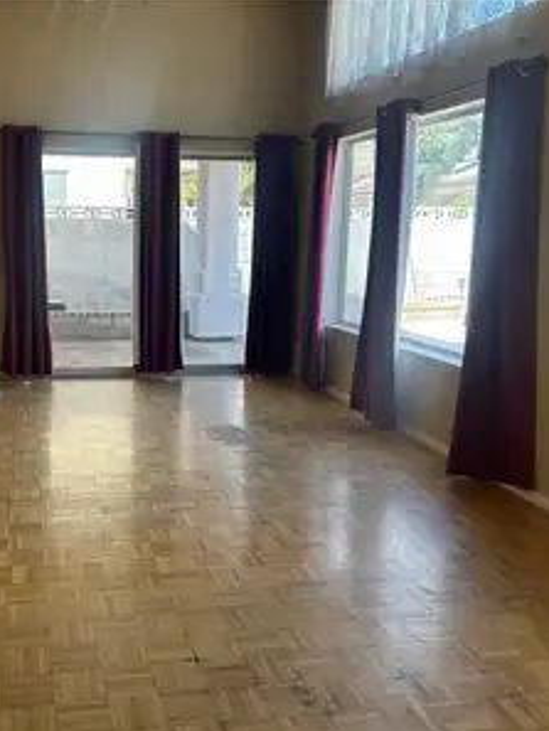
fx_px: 740
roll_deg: -0.8
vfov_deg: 52.6
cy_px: 367
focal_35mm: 35
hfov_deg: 39.8
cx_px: 150
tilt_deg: -10.9
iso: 40
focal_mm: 5.7
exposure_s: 1/155
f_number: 1.5
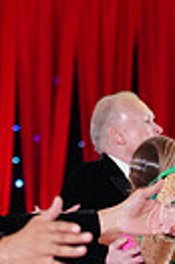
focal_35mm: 311
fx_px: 2274
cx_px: 164
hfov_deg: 4.4
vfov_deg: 6.5
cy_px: 401
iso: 2500
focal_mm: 70
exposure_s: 1/400
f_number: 2.8
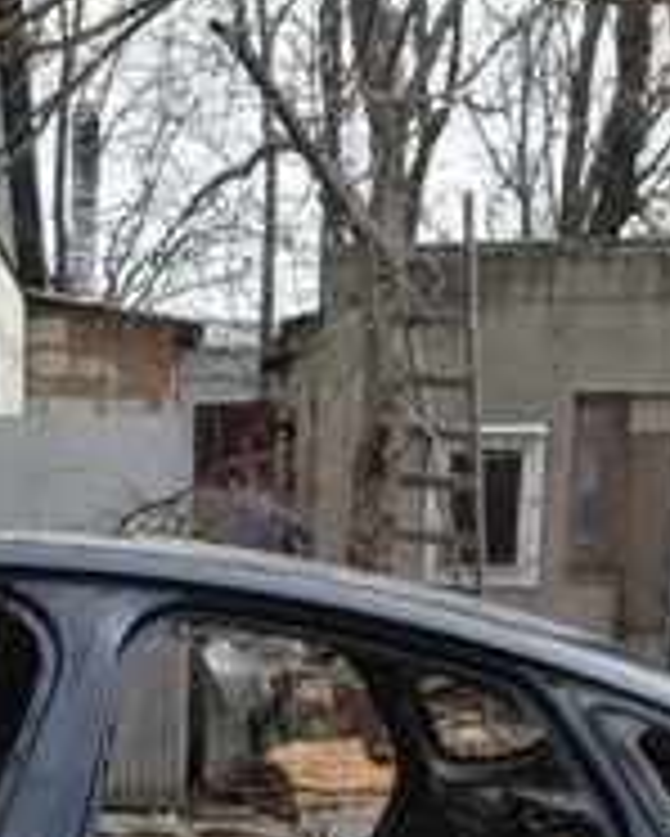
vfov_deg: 20.9
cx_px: -22
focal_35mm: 87
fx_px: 2155
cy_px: 925
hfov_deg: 17.2
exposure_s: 1/160
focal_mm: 18
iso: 100
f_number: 6.3
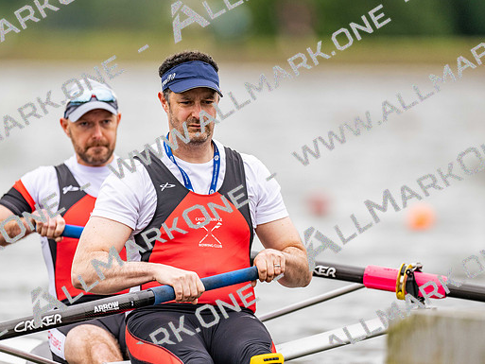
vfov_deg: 2.3
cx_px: 223
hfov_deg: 3.0
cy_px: 182
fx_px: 9137
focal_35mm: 652
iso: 720
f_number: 4
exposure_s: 1/2500
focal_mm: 600
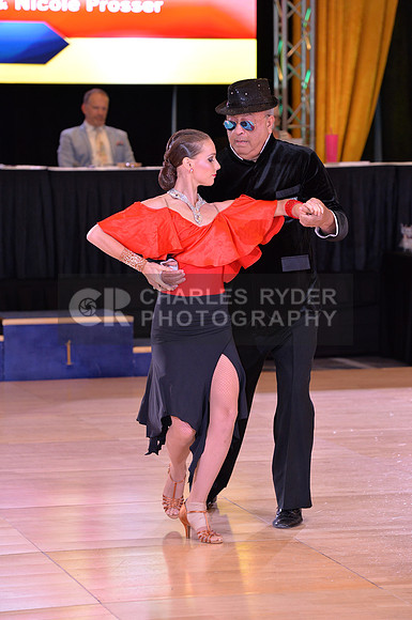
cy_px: 310
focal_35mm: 140
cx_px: 206
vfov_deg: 14.7
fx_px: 2410
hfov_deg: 9.8
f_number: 5
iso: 1600
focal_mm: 140
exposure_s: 1/250
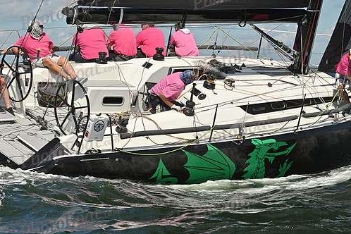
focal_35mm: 142
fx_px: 1384
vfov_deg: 9.7
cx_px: 156
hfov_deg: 14.4
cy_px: 103
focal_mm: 122
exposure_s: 1/1250
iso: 250
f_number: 11
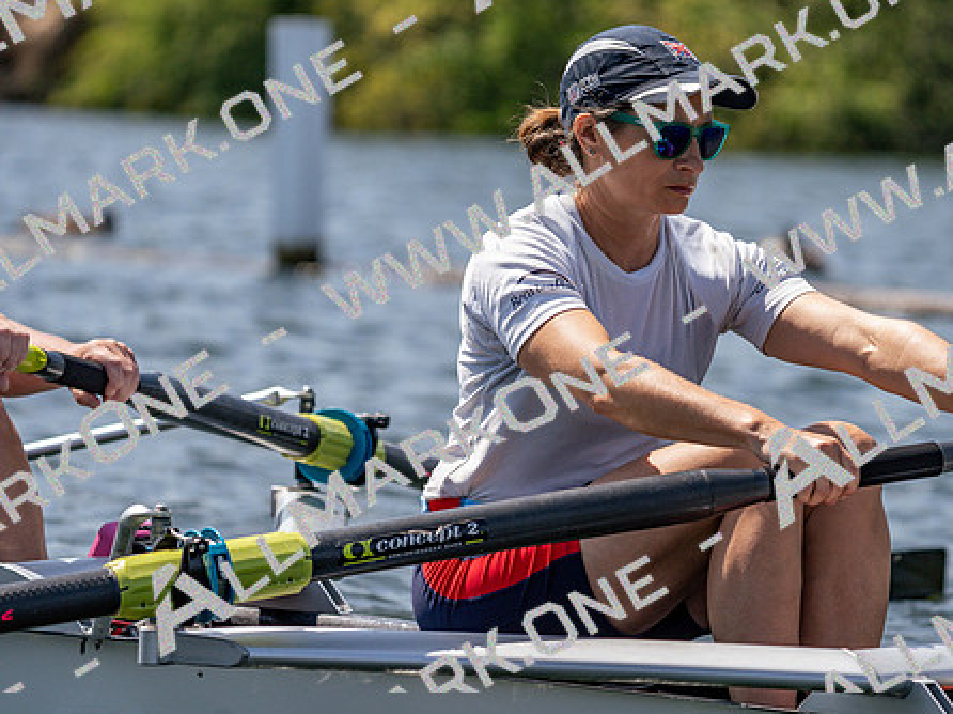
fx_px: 8365
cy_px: 326
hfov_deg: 6.5
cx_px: 585
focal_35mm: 304
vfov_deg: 4.9
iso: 250
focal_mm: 243
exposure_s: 1/2000
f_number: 5.6
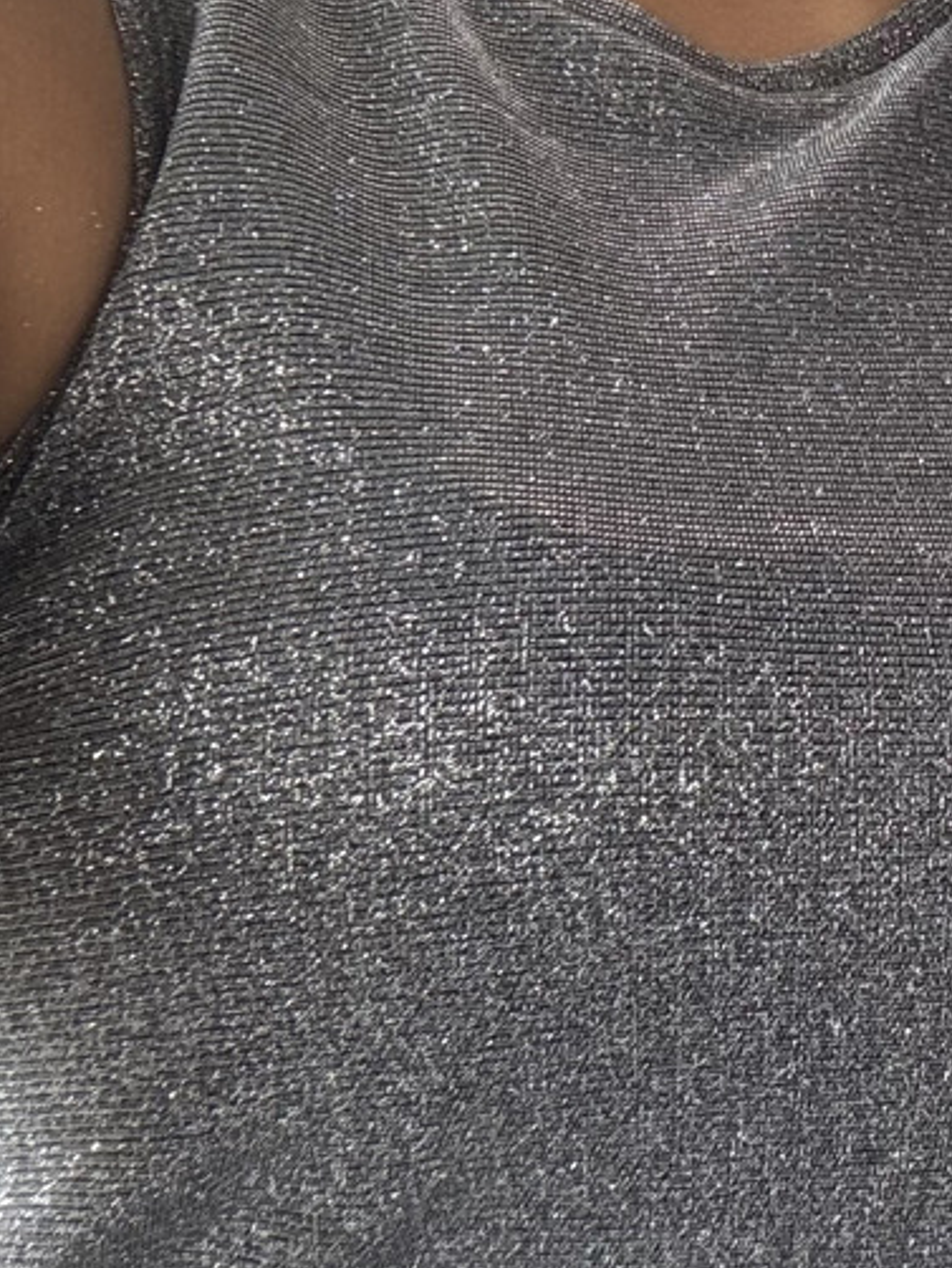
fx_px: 3151
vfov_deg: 22.0
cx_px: 1038
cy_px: 30
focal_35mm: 86
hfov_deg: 16.7
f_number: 1.9
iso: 100
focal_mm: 2.69
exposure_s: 1/60
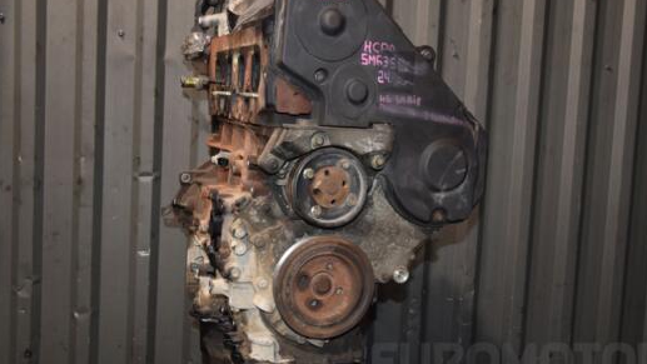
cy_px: 195
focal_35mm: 46
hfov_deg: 44.9
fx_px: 783
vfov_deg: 26.2
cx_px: 348
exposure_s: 1/60
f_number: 5
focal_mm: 25
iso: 800
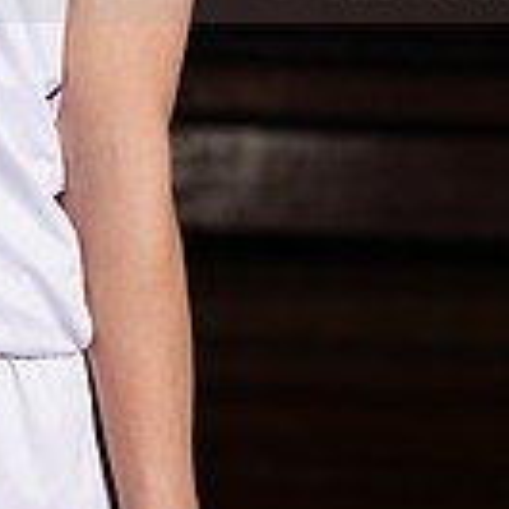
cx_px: -174
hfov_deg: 2.5
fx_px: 11845
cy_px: -100
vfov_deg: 2.5
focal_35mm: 712
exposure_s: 1/200
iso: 320
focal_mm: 192
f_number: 9
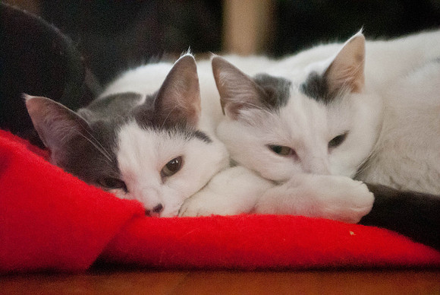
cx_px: 220
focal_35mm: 93
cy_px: 148
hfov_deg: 21.9
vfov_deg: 14.7
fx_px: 1138
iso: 3200
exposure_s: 1/40
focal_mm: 62
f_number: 2.8
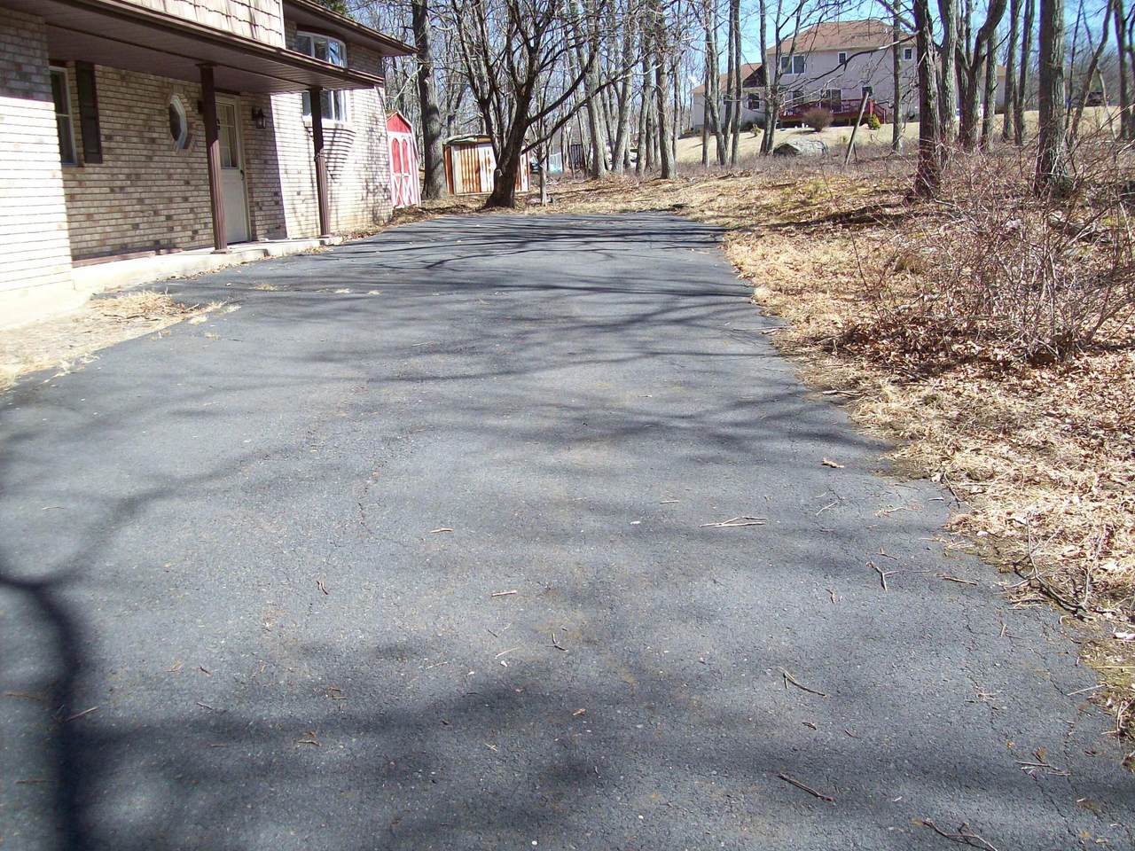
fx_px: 1180
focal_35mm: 36
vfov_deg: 39.7
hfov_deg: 51.4
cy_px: 426
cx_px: 568
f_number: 2.7
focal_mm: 6
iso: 80
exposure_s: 1/509
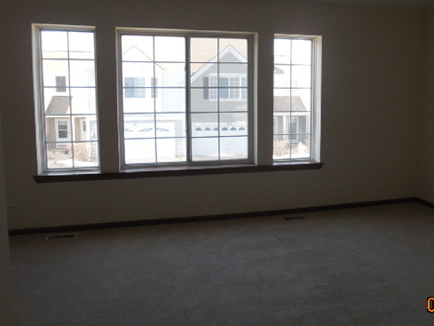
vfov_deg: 41.6
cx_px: 272
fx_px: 426
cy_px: 133
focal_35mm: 34
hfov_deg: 53.3
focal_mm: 4.6
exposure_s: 1/250
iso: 200
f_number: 3.5
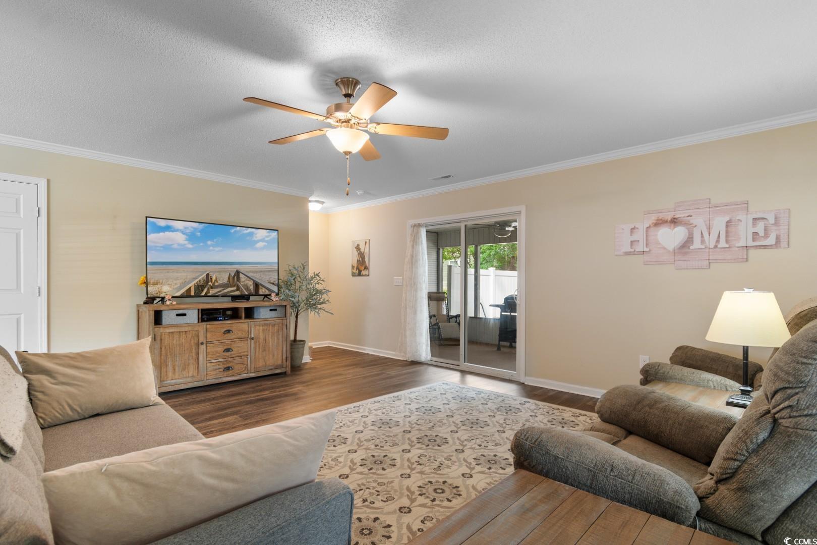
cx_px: 408
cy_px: 272
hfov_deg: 93.3
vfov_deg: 70.4
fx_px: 386
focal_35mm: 17
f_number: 4.8
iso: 100
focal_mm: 11.5
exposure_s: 1/8
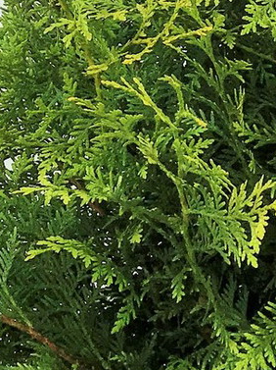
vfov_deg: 13.7
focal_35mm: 138
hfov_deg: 10.6
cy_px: -124
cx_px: 276
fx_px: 1470
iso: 20
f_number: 1.8
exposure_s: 1/1570
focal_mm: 3.99
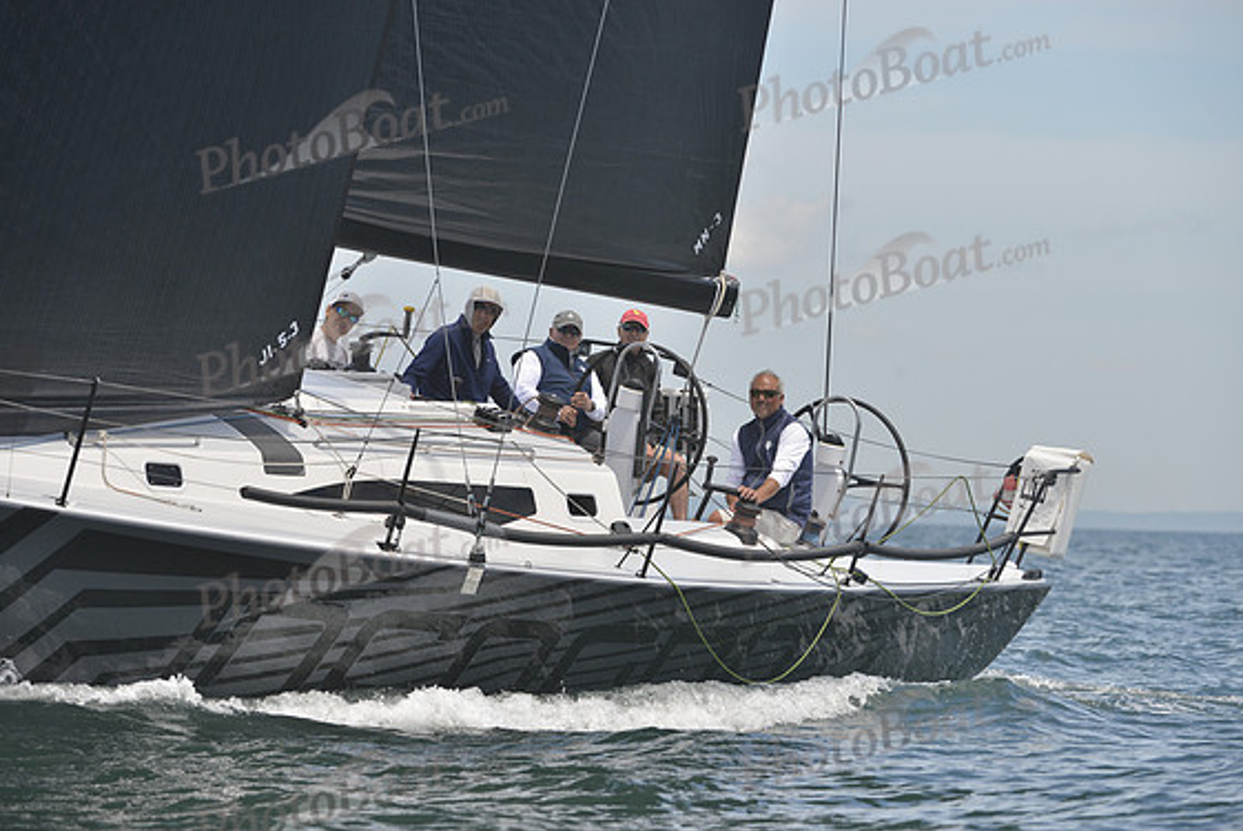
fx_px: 8569
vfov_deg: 5.6
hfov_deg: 8.3
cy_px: 424
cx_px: 625
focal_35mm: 248
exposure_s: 1/800
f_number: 8
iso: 280
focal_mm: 240
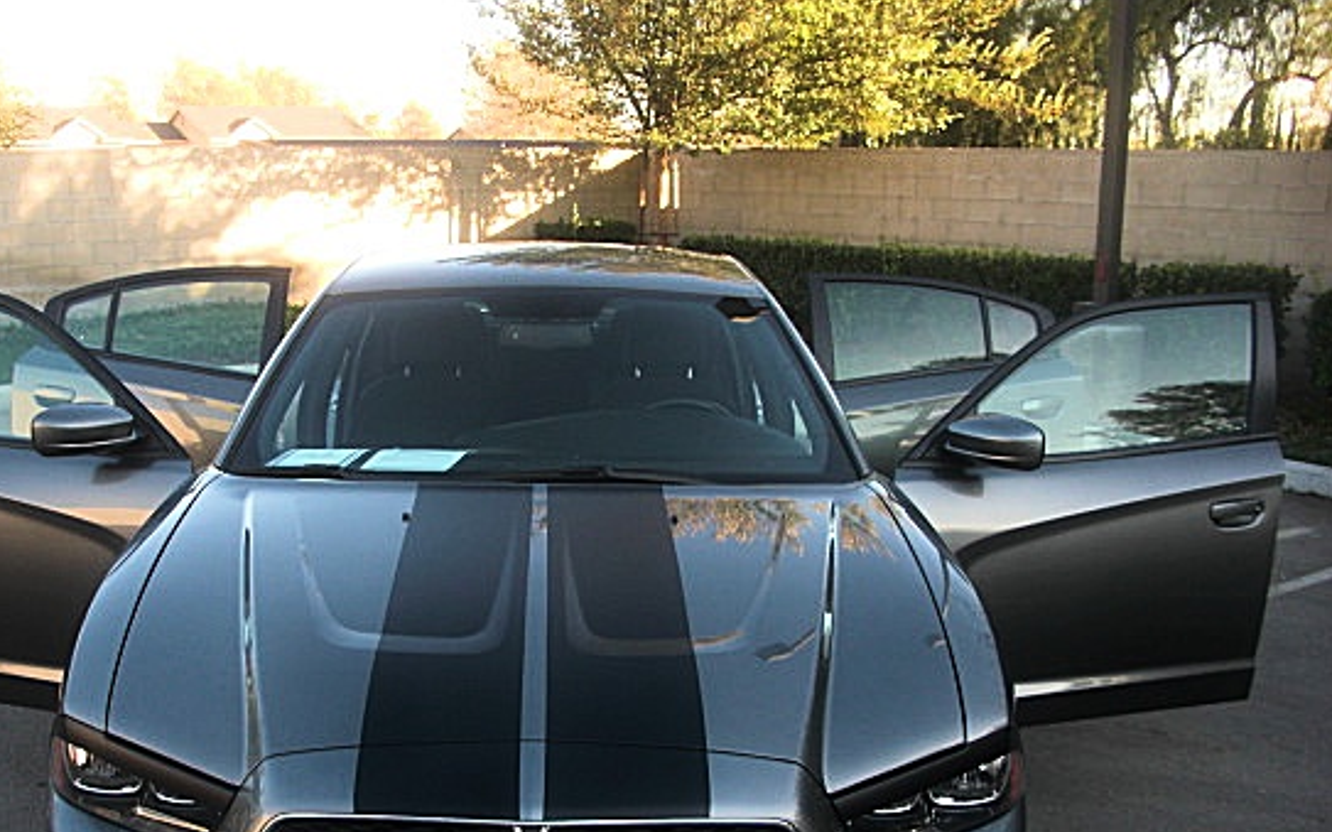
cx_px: 559
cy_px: 577
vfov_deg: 28.3
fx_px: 1633
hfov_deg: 44.2
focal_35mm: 45
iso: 50
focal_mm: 6.3
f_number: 2.8
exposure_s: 1/100
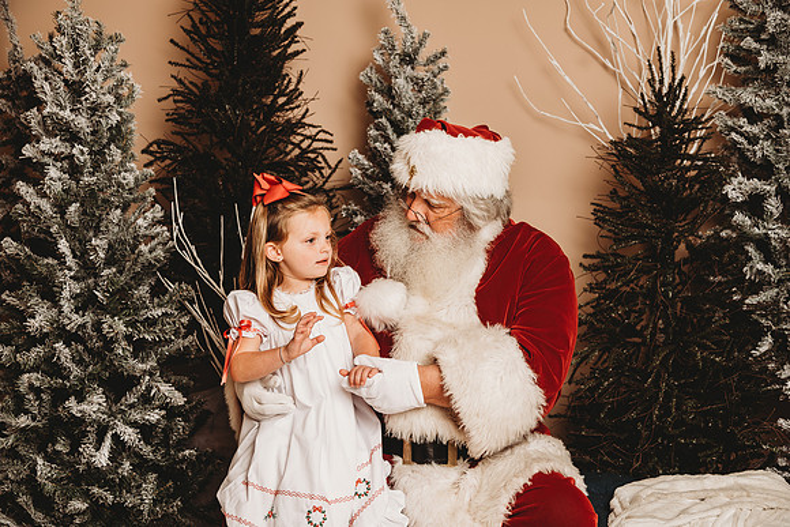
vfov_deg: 29.3
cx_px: 395
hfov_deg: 42.7
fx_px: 1010
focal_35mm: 46
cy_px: 264
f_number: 4
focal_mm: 46
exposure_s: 1/160
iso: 100
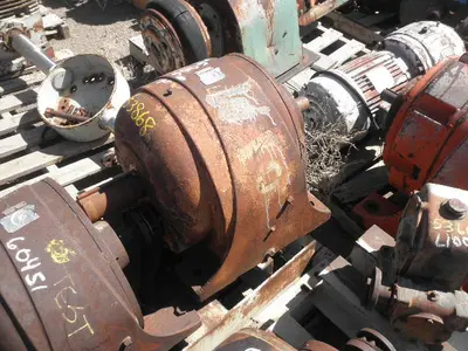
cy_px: 176
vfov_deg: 40.7
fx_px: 473
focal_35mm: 35
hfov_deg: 52.6
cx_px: 234
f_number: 9.1
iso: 64
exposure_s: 1/80
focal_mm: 6.1
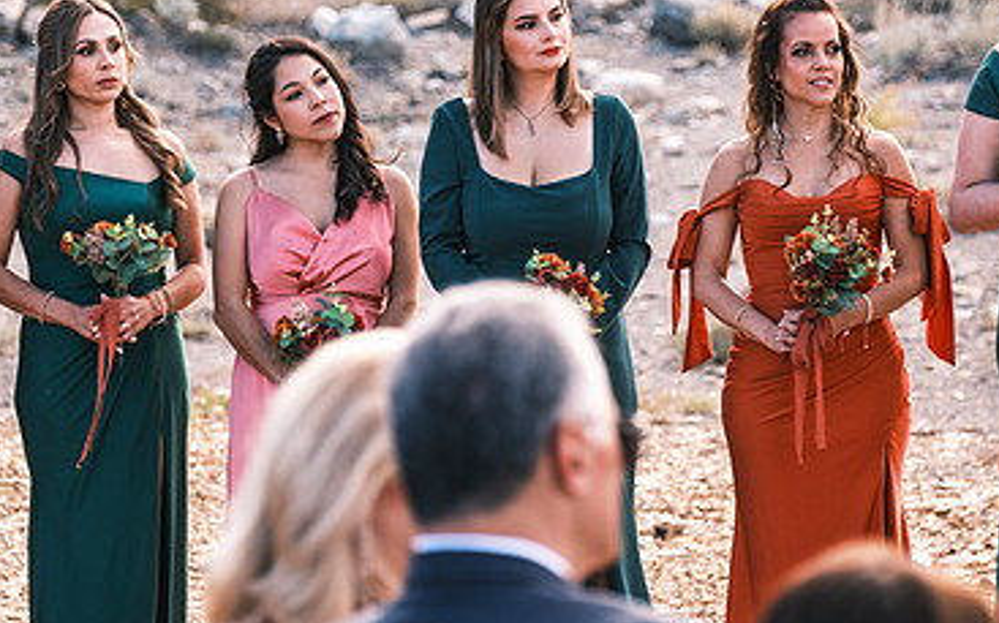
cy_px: 216
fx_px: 6450
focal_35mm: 237
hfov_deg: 8.9
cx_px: 632
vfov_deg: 5.5
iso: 400
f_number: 2.8
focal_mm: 98.2
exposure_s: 1/420
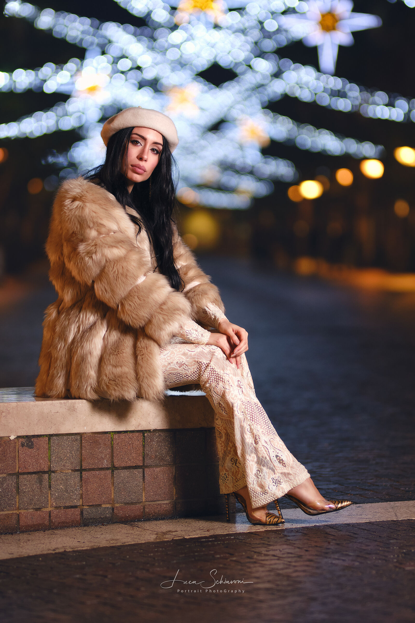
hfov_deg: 10.7
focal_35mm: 128
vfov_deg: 16.0
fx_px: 2213
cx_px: 208
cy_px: 312
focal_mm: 85
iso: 800
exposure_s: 1/250
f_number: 1.4
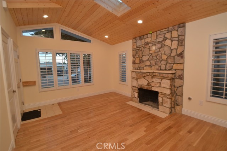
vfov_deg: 72.1
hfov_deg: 95.0
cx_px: 114
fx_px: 104
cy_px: 76
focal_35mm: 16
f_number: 5
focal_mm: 11
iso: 200
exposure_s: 1/60
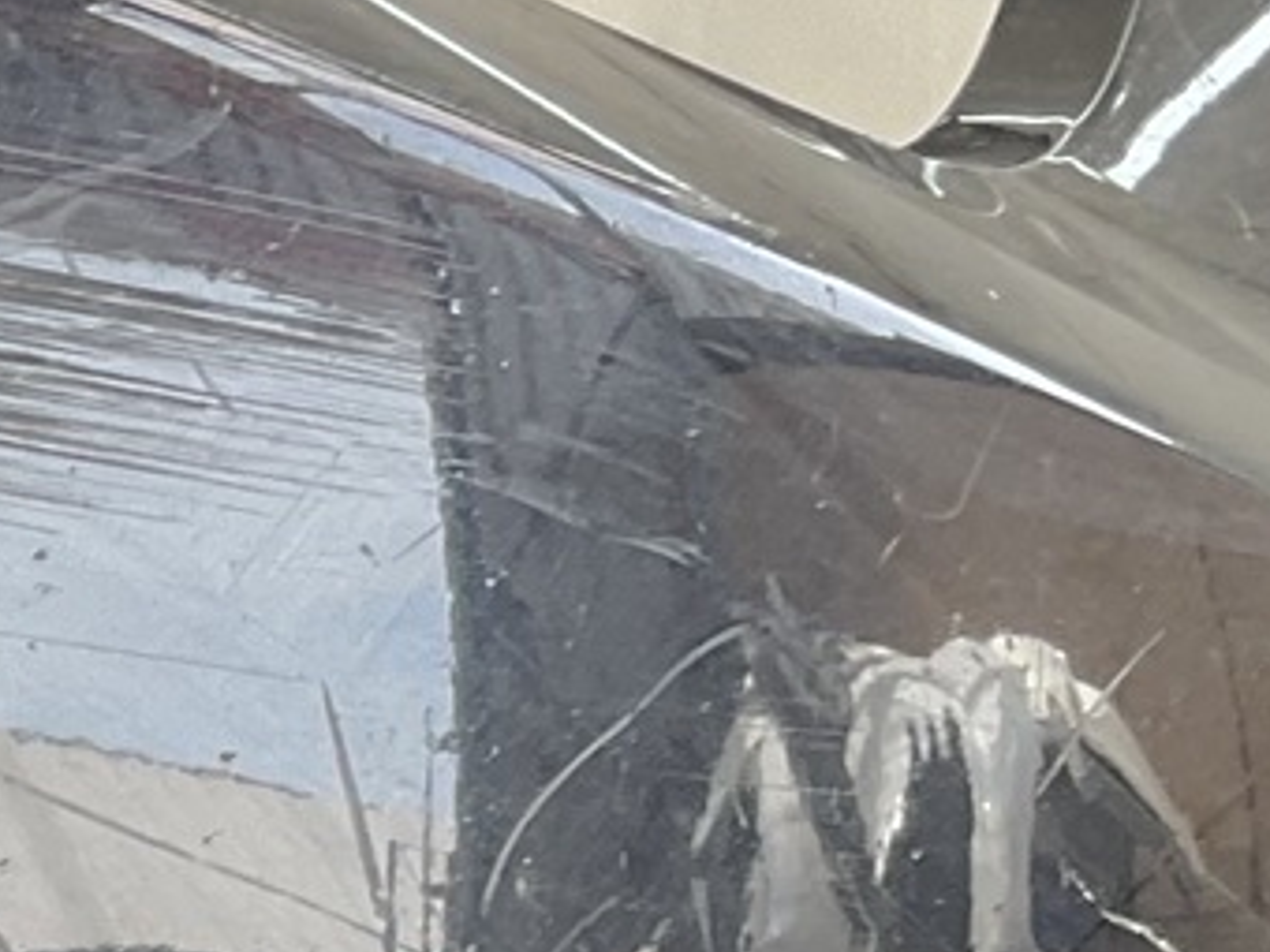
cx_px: -1281
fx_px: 6310
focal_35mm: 172
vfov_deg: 8.4
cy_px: 1523
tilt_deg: -5.8
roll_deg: -4.7
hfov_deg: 10.5
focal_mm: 3
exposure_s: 1/100
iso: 32
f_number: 1.8
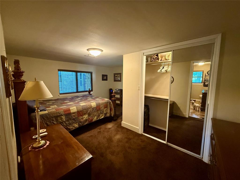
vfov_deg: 85.7
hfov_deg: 102.1
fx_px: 97
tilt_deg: -5.4
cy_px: 90
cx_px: 120
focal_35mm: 14
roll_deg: -0.4
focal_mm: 2.22
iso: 800
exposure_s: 1/60
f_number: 2.2
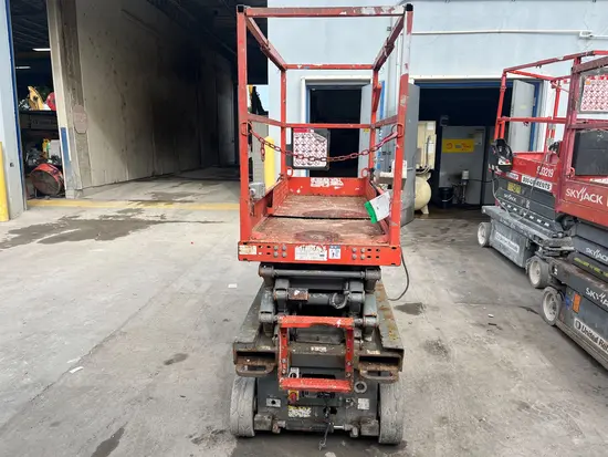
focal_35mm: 26
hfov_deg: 67.3
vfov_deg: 53.1
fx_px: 457
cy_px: 228
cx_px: 304
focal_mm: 5.1
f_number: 1.6
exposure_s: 1/1776
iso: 50
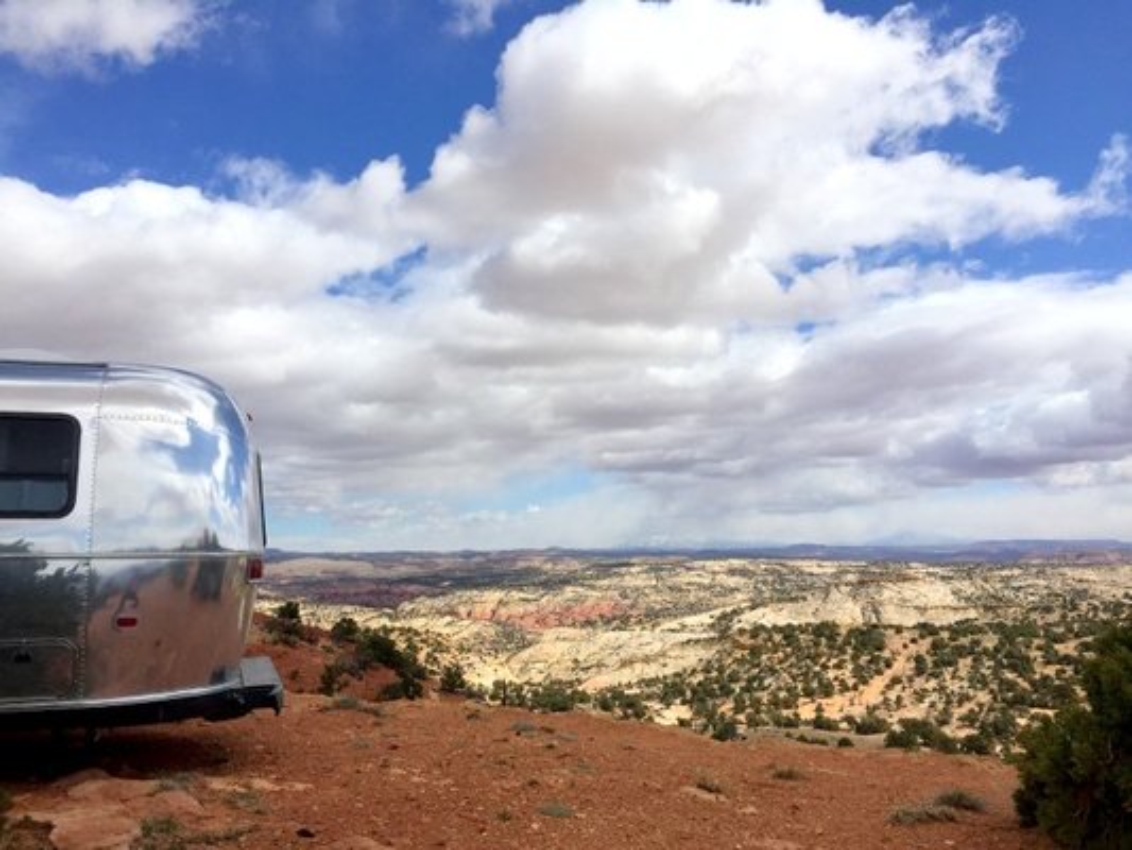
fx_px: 949
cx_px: 566
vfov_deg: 48.2
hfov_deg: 61.6
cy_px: 425
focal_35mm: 29
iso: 32
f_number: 2.2
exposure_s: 1/4950
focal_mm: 4.15
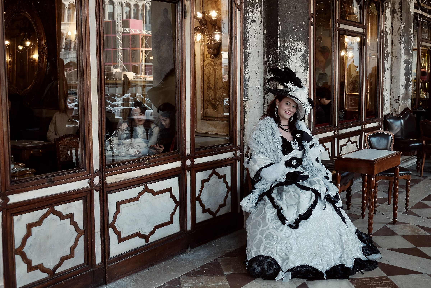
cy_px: 144
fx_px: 419
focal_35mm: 35
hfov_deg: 54.4
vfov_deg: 37.9
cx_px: 216
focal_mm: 23.3
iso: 800
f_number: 3.6
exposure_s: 1/220
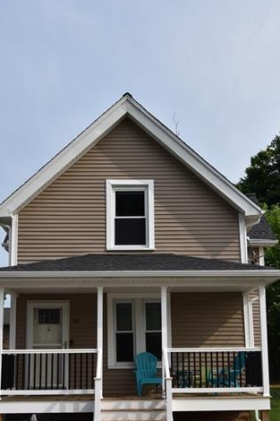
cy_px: 271
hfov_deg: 27.5
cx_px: 141
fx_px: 572
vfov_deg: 40.0
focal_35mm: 49
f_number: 8
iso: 100
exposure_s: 1/250
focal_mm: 20
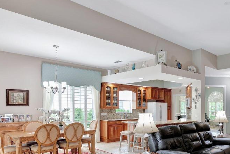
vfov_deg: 45.0
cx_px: 182
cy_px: 113
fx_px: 179
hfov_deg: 60.5
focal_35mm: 28
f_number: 5.6
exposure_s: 1/2
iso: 100
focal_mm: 16
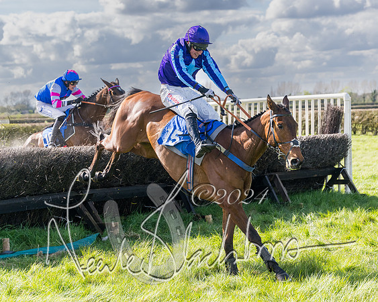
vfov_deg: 16.8
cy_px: 145
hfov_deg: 20.9
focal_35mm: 92
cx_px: 169
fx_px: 1025
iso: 400
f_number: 4
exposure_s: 1/2000
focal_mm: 70
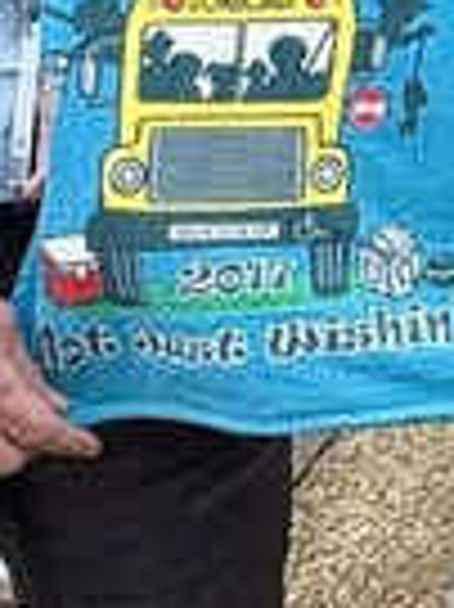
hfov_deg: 11.9
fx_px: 1857
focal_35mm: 106
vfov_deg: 18.2
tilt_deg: -8.2
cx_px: 1002
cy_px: 18
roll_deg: +2.0
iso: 40
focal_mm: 2.22
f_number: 2.2
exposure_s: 1/779
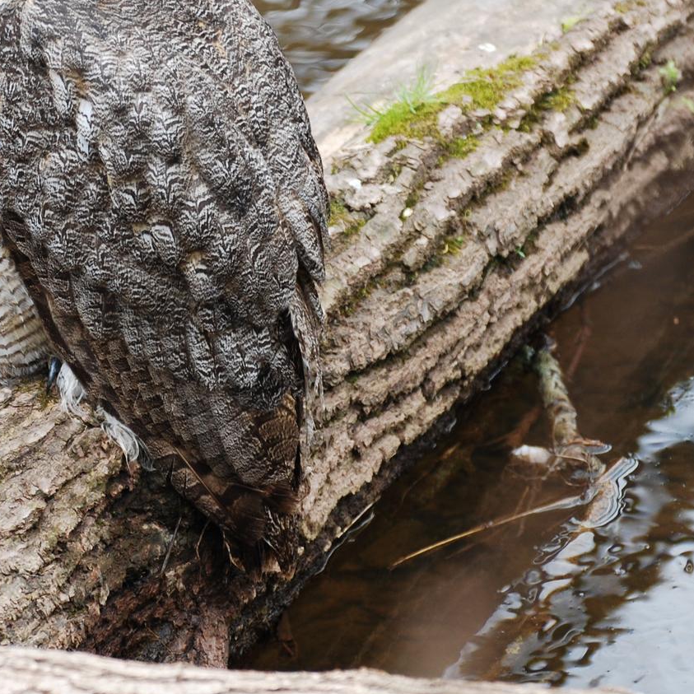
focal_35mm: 378
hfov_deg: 4.6
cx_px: 54
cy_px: 193
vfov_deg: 4.6
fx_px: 8574
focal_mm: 122
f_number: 4.8
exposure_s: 1/250
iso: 200
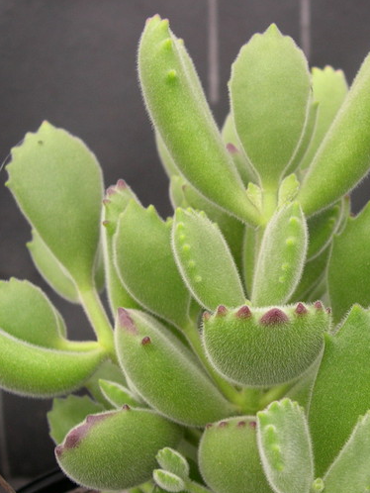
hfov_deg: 23.9
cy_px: 295
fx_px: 869
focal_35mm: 61
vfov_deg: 31.6
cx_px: 253
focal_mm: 8
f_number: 2.8
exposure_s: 1/148
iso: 100
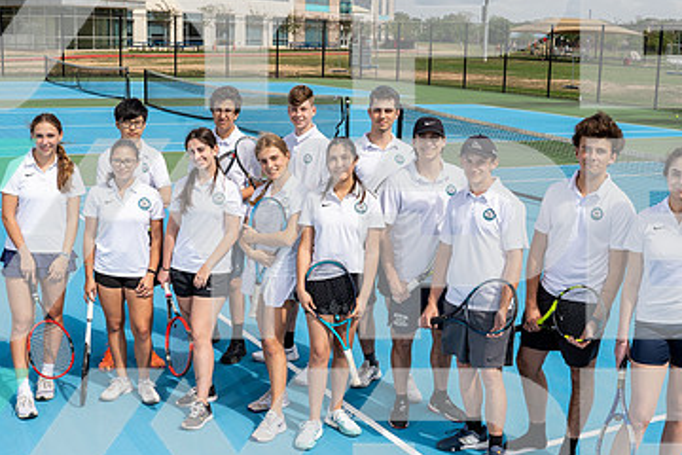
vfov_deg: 27.0
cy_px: 240
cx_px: 322
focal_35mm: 50
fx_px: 947
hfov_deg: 39.6
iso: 160
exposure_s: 1/250
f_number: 10
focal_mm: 31
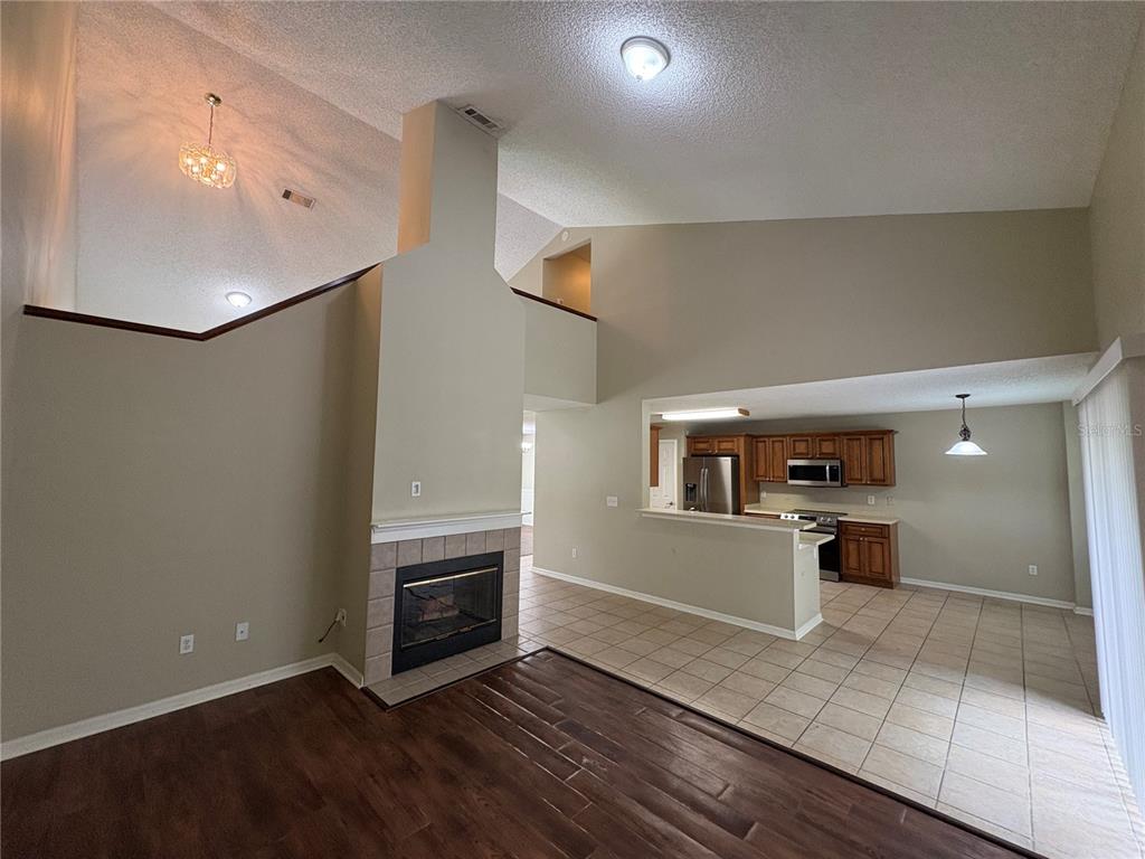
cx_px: 572
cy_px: 430
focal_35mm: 14
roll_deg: +0.1
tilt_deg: +4.8
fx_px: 463
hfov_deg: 102.1
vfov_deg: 85.7
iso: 320
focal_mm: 2.22
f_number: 2.2
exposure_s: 1/60
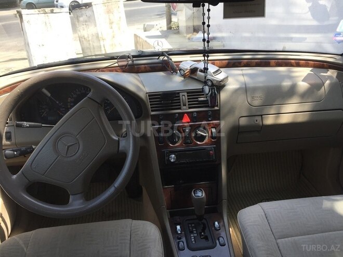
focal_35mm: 29
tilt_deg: -23.3
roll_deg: +3.4
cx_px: 172
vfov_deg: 48.2
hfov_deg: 61.7
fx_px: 287
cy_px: 128
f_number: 2.2
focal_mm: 4.15
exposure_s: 1/295
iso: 32
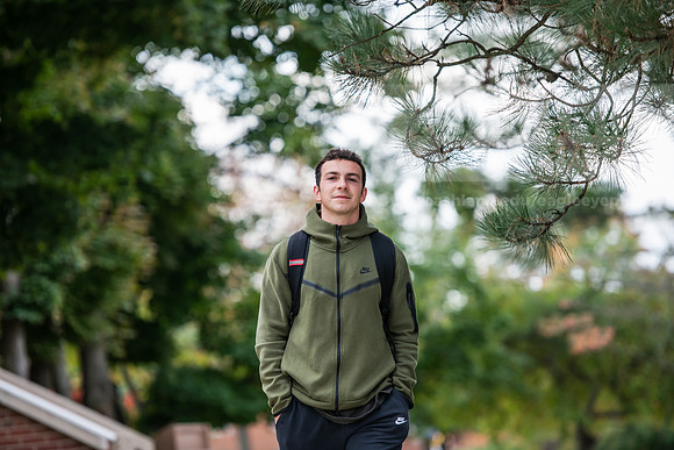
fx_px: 3090
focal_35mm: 165
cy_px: 225
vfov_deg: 8.3
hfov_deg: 12.4
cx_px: 337
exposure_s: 1/320
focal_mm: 165
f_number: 3.2
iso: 400
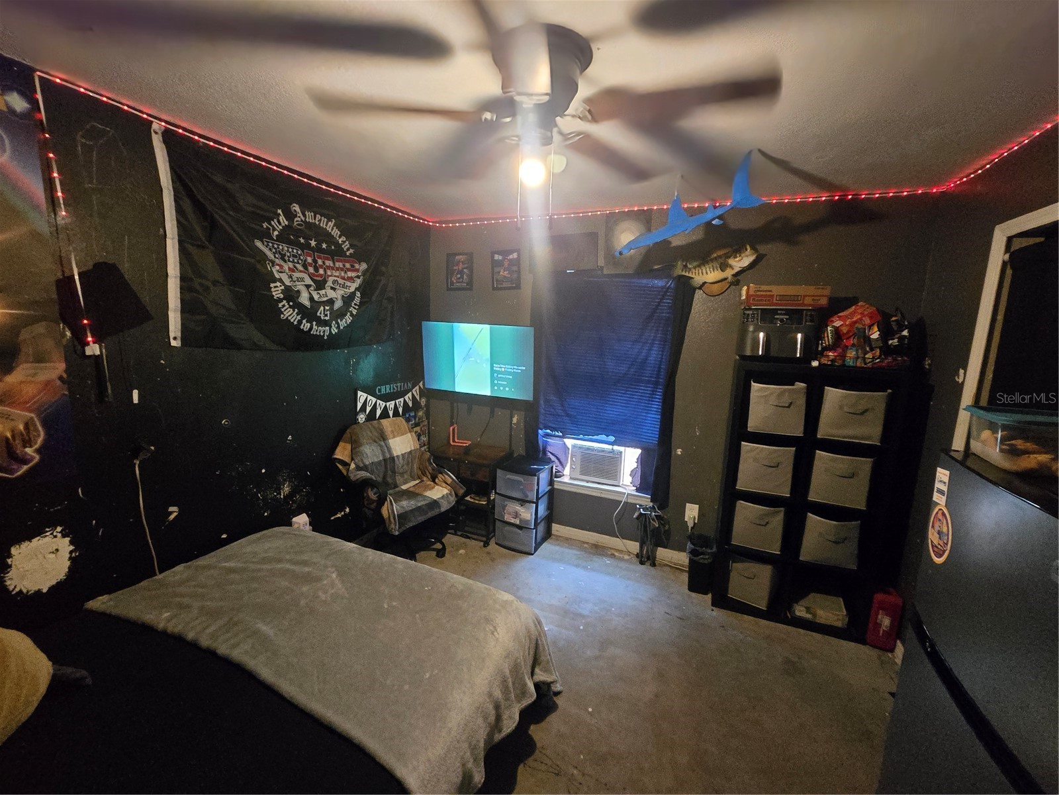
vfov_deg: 89.9
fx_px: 398
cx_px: 530
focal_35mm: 13
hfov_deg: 106.2
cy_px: 398
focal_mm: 2.2
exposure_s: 1/60
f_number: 2.2
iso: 1600
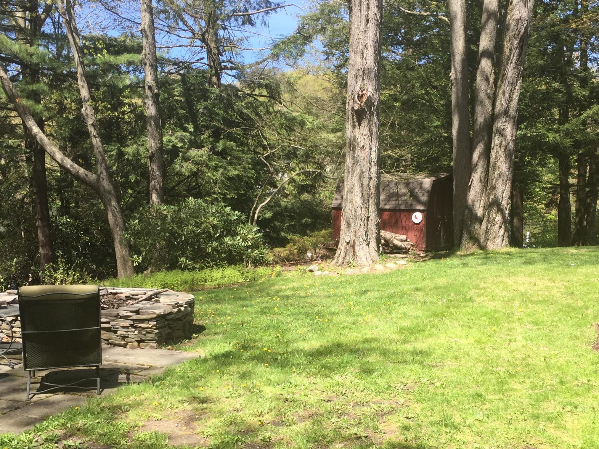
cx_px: 312
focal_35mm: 43
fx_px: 744
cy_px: 303
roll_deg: -2.0
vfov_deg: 33.3
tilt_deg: -8.5
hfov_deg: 43.8
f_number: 2.2
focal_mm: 4.15
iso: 32
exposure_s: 1/659
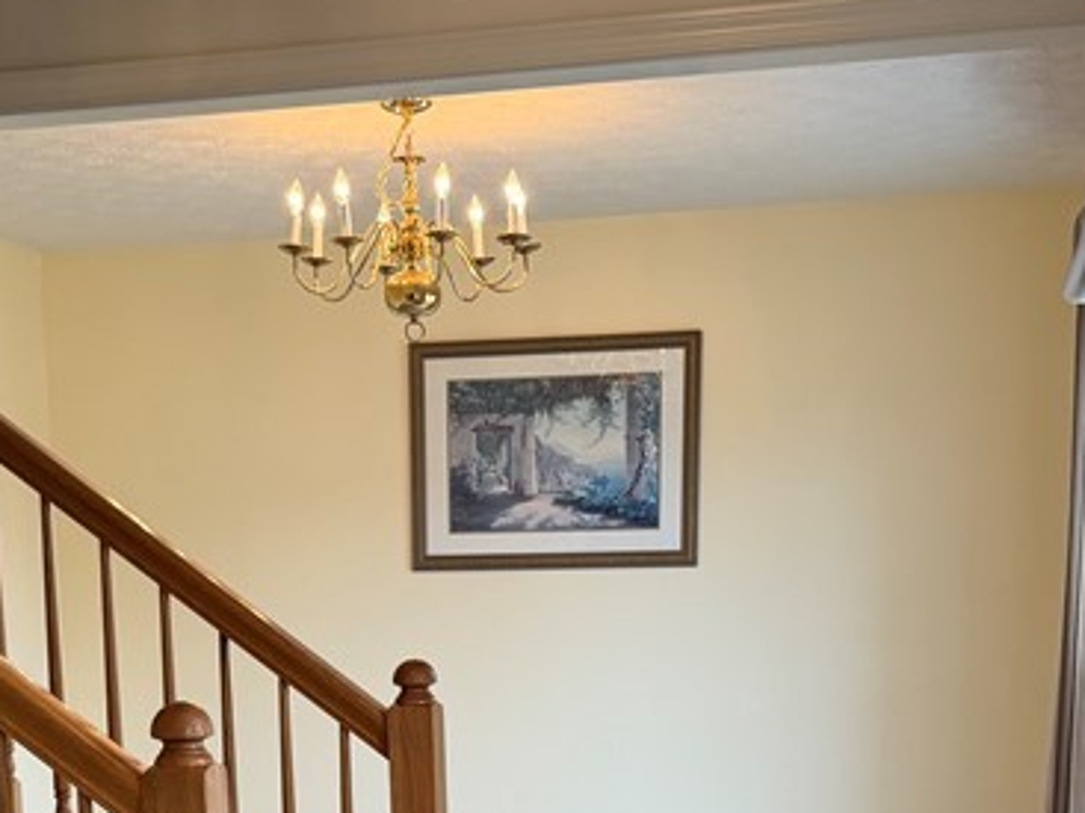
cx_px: 420
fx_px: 2099
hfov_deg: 28.9
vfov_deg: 20.6
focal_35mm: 67
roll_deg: -0.8
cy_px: 952
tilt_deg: -12.1
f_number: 1.78
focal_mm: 6.76
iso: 160
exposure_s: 1/120
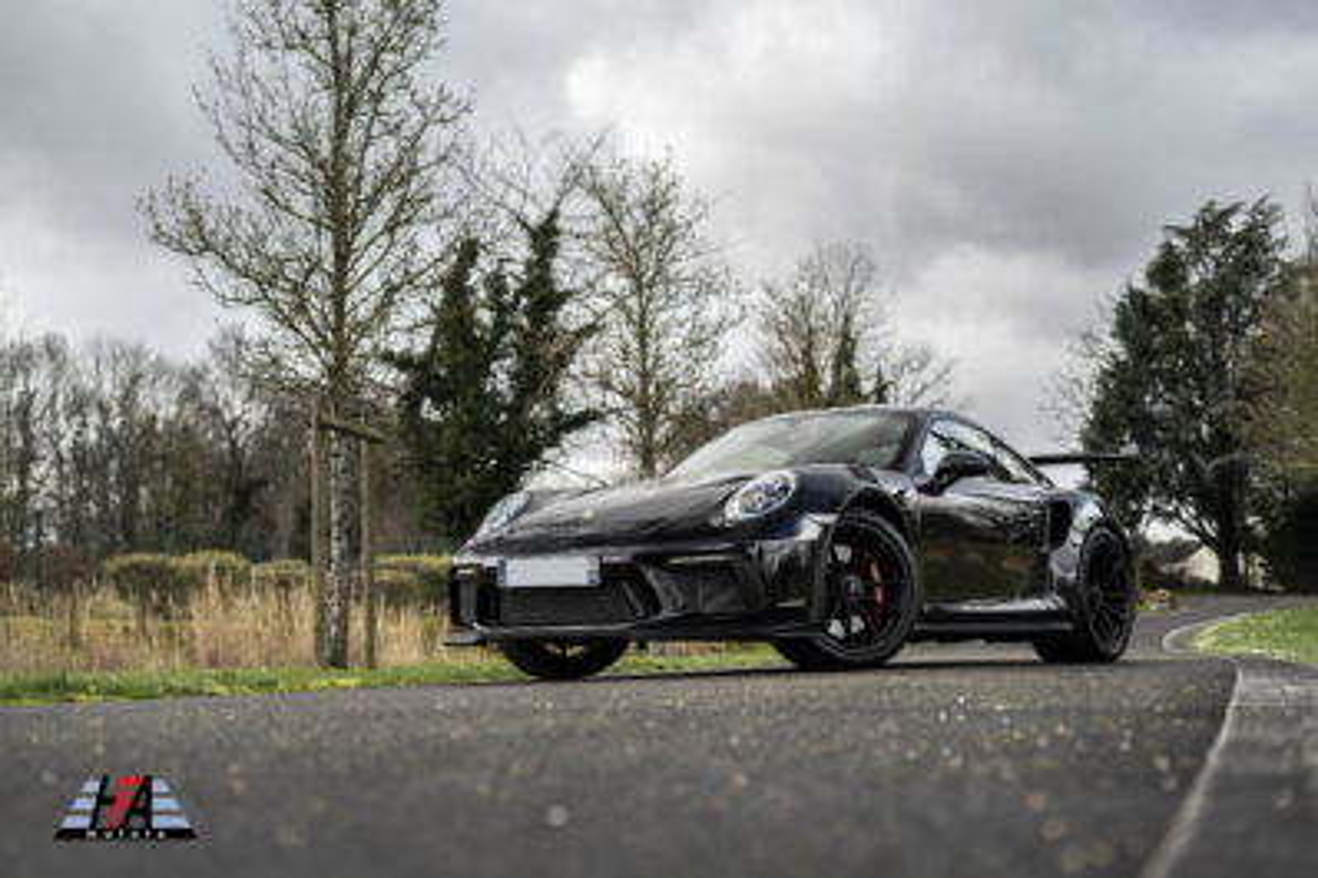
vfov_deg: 27.0
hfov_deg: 39.6
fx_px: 1830
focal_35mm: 50
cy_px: 439
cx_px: 659
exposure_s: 1/1250
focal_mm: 50
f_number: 2.8
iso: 1000
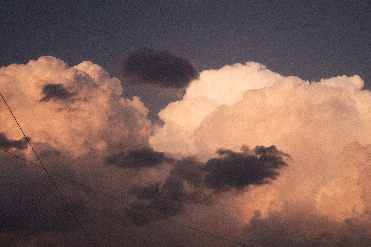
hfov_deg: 37.5
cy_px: 124
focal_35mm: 53
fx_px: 546
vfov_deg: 25.5
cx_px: 186
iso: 160
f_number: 6.4
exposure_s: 1/125
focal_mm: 35
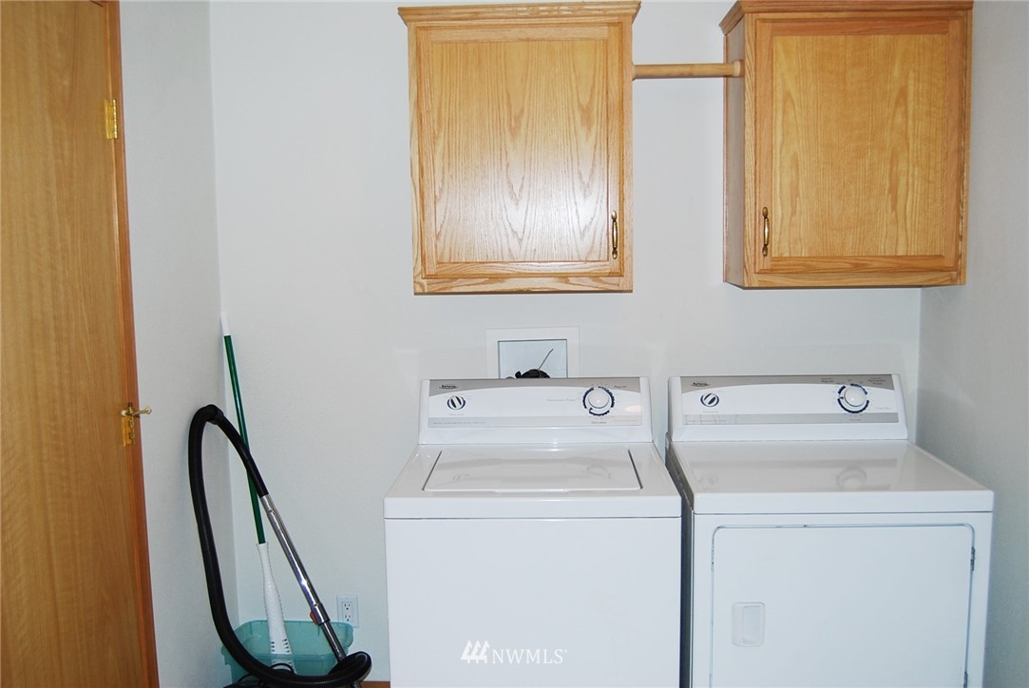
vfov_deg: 40.0
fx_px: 944
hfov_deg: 57.2
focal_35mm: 33
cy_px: 344
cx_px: 514
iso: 200
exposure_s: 1/60
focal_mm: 22
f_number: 3.8
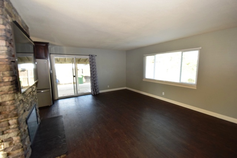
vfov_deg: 77.4
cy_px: 79
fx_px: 99
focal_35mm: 15
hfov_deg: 100.4
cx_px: 118
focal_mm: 10
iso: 800
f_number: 5
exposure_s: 1/100
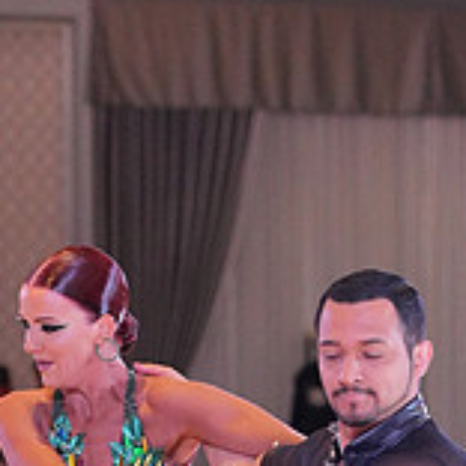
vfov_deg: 5.6
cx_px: 267
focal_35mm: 313
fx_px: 4767
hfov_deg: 5.6
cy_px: 654
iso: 6400
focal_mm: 99
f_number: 3.5
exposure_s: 1/500
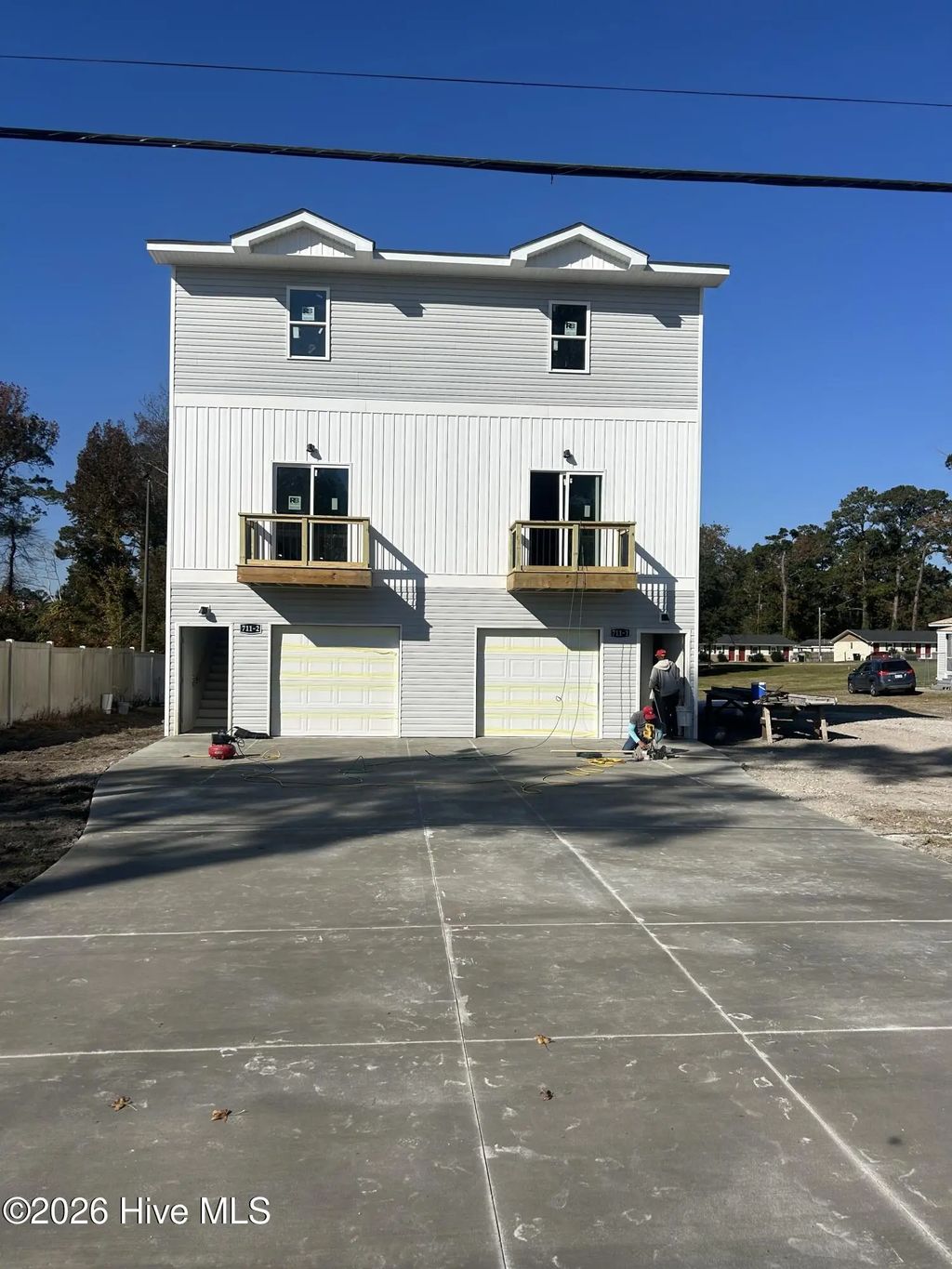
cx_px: 476
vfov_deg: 67.3
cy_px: 634
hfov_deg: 53.1
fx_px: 953
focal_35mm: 26
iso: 50
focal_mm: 5.7
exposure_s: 1/9434
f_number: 1.5
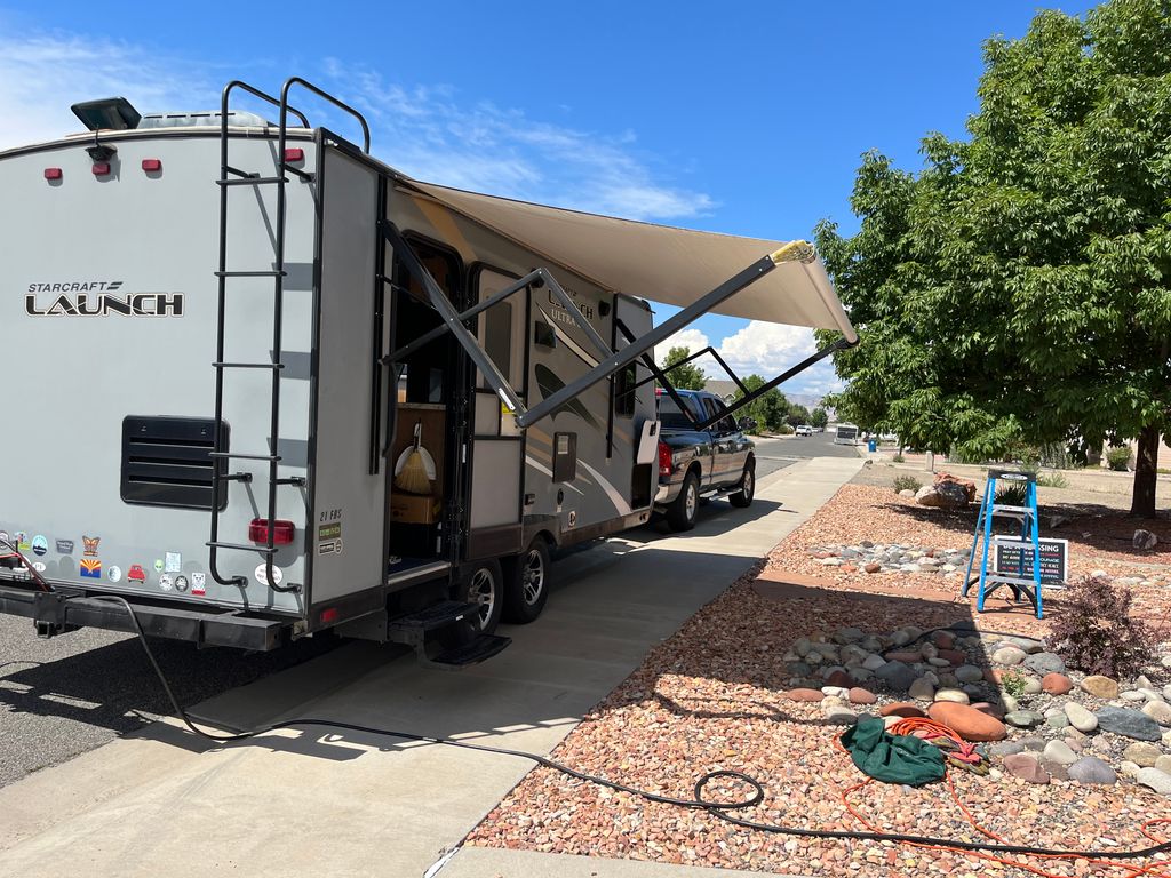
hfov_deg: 67.3
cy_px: 439
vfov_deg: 53.1
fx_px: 880
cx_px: 586
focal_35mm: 26
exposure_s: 1/3215
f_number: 1.6
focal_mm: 5.1
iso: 50
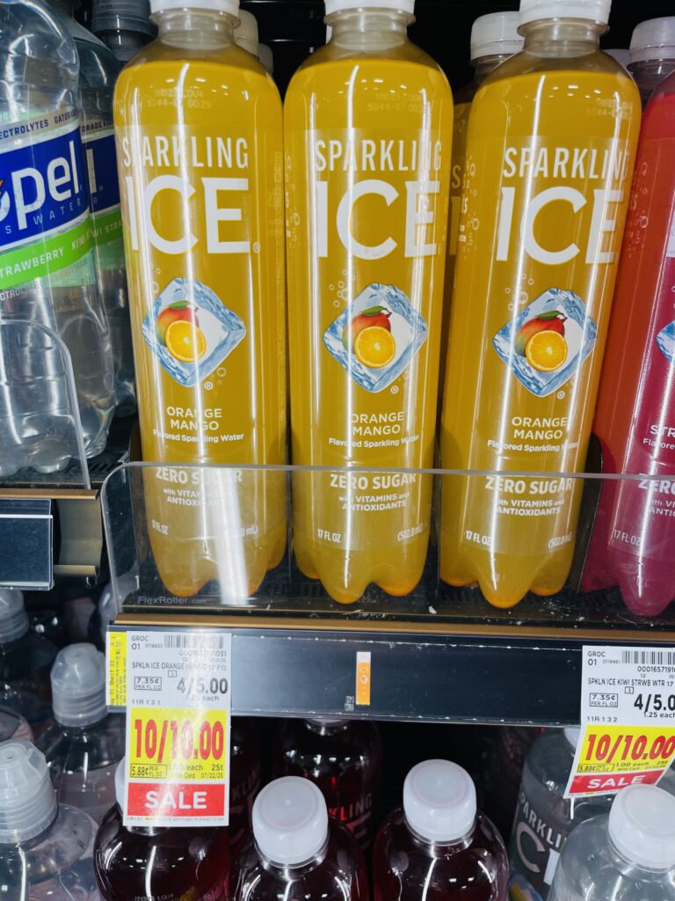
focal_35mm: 26
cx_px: 338
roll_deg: -0.8
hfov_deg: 53.1
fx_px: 676
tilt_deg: -10.9
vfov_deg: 67.3
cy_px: 450
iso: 40
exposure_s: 1/120
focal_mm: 4.2
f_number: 1.6
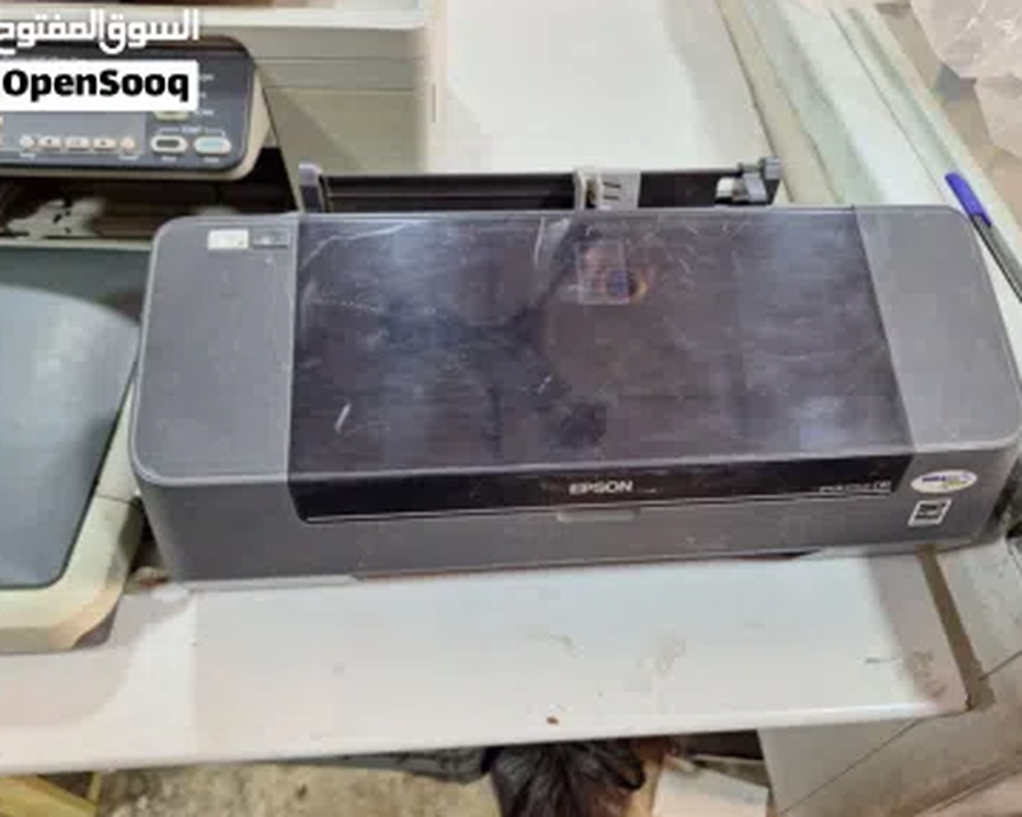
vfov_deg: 56.8
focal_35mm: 25
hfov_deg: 68.0
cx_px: 549
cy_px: 424
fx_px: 756
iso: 100
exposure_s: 1/50
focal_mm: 5.54
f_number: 1.8
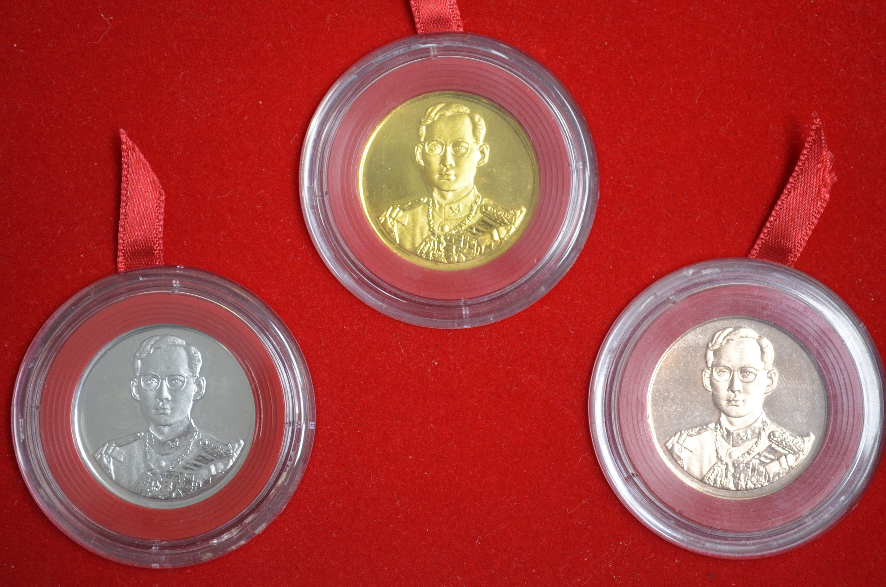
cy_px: 294
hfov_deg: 29.3
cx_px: 443
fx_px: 1695
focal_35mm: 69
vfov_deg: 19.6
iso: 1250
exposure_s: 1/60
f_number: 5.3
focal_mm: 46
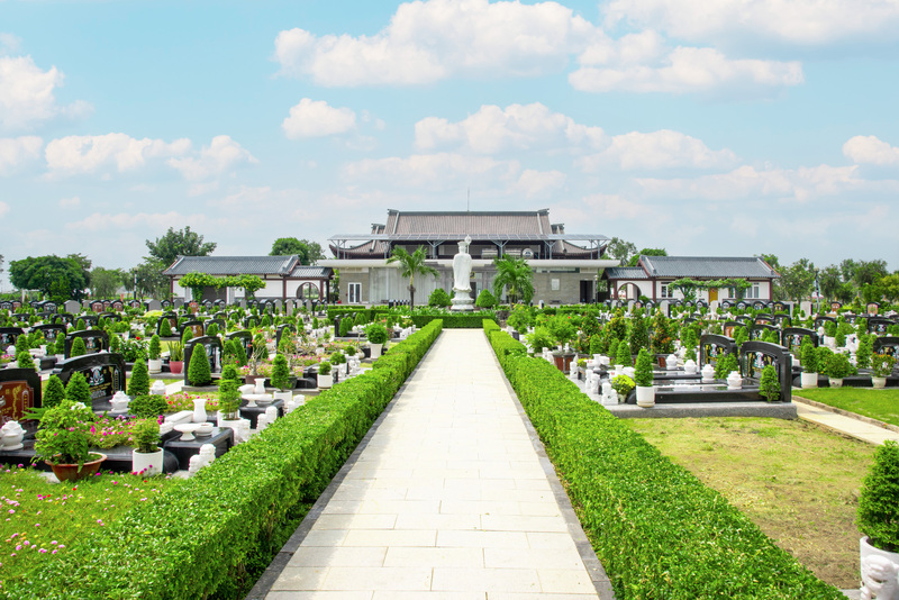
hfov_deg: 73.7
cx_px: 450
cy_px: 300
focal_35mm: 24
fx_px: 600
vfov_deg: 53.2
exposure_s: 1/125
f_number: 13
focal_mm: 24
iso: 100
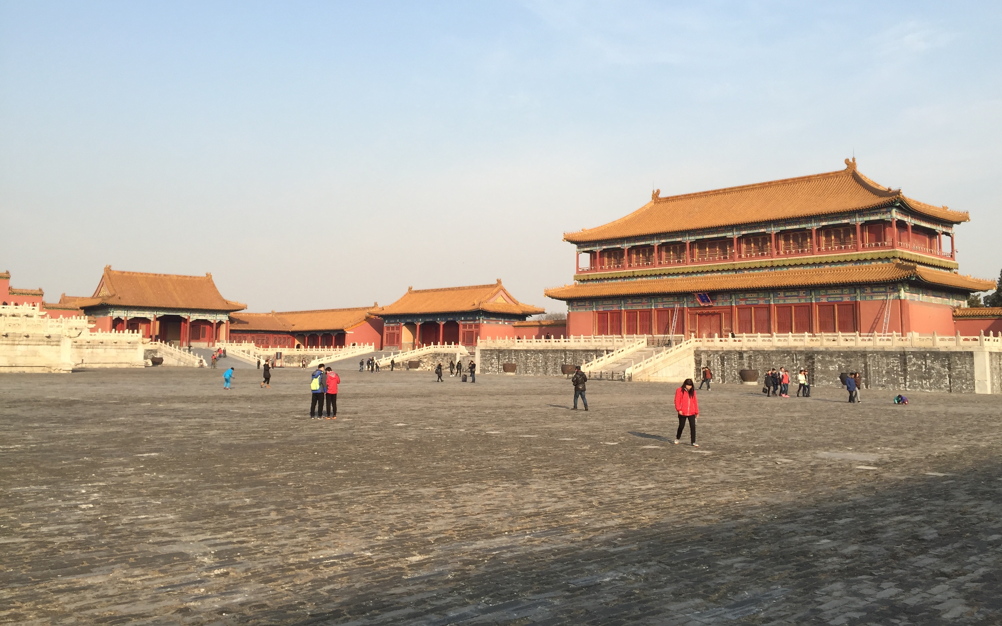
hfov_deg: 61.2
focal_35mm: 31
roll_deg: -0.1
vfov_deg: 40.4
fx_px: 847
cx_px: 505
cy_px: 254
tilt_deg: +7.7
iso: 32
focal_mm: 4.15
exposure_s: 1/1068
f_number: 2.2
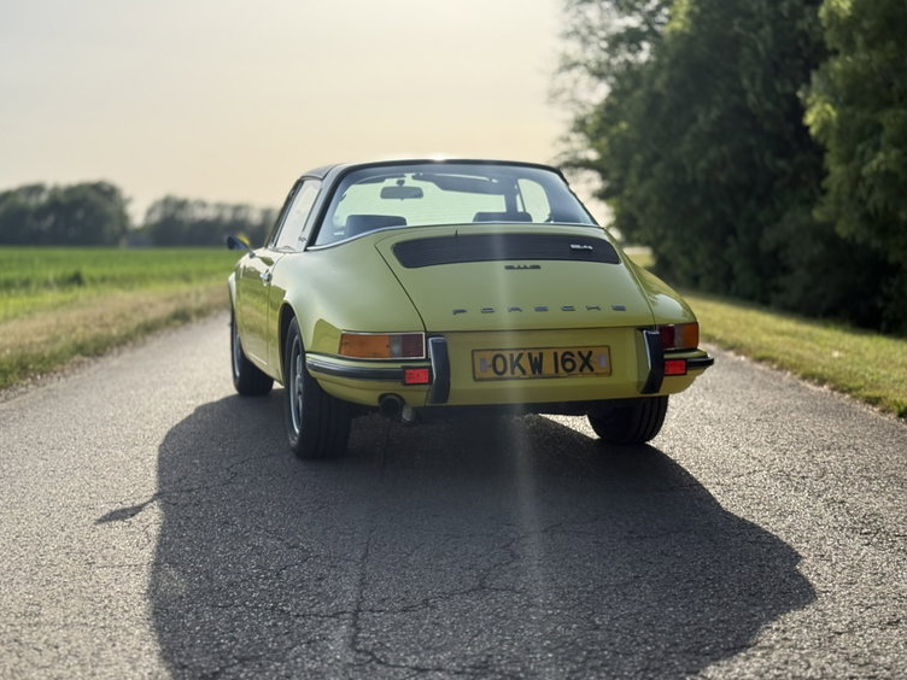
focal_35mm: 49
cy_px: 341
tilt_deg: -4.2
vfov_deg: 29.7
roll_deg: -0.4
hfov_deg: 38.9
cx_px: 462
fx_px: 1284
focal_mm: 6.76
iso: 100
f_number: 1.78
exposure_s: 1/6024
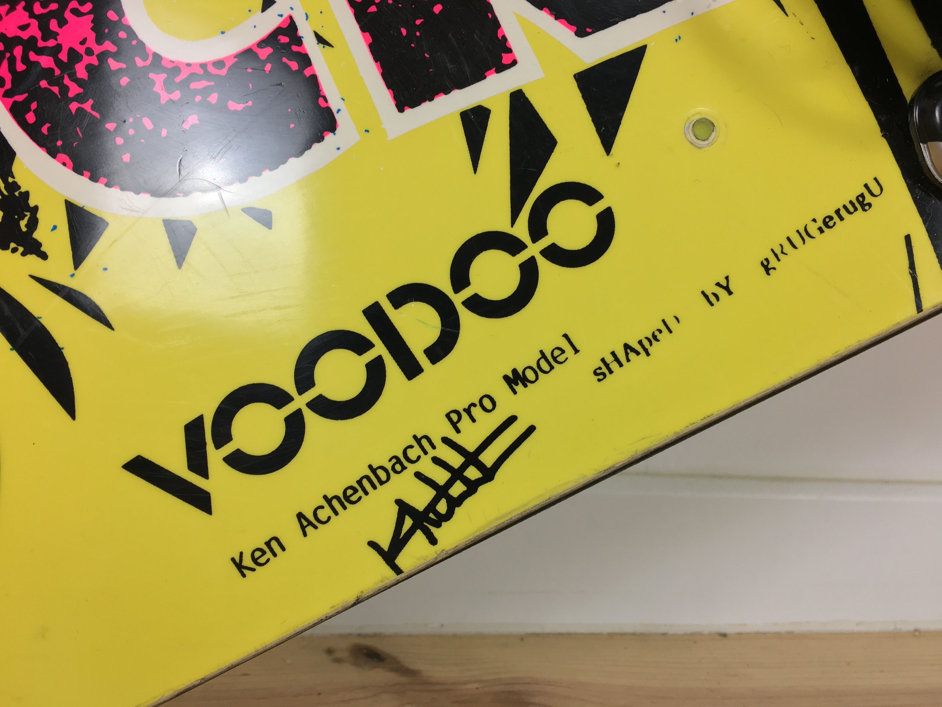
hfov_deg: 61.7
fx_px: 789
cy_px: 354
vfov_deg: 48.2
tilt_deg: -3.9
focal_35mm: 29
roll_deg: -3.1
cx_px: 471
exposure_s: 1/33
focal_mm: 4.15
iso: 32
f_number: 2.2
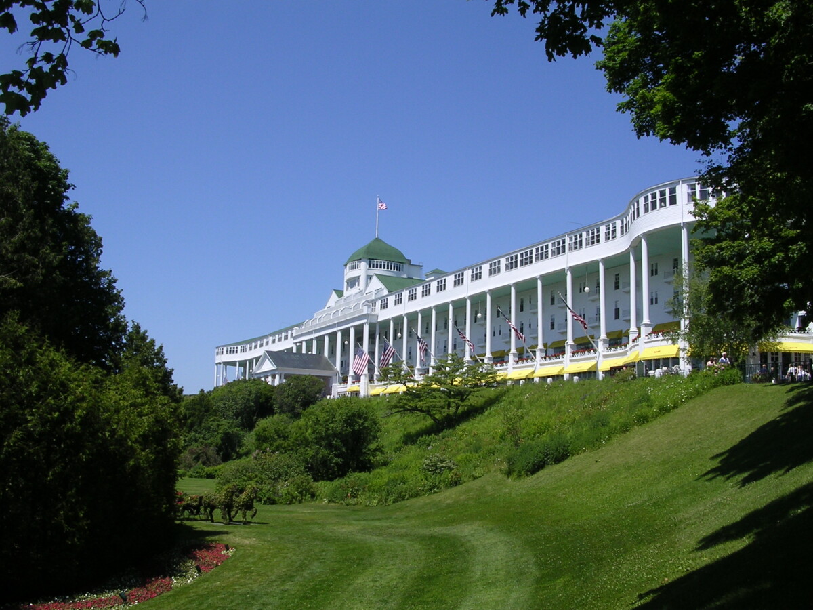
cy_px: 305
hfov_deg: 49.0
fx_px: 892
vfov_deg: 37.7
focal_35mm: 38
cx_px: 406
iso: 100
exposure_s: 1/374
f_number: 5.6
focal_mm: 5.8
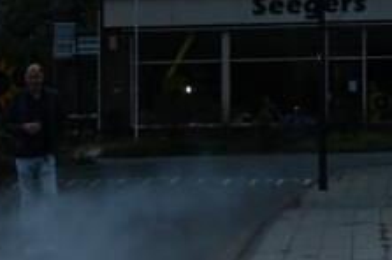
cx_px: -420
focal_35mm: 312
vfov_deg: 4.4
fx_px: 3392
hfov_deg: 6.4
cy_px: 252
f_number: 8
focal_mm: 70
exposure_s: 1/60
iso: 1250
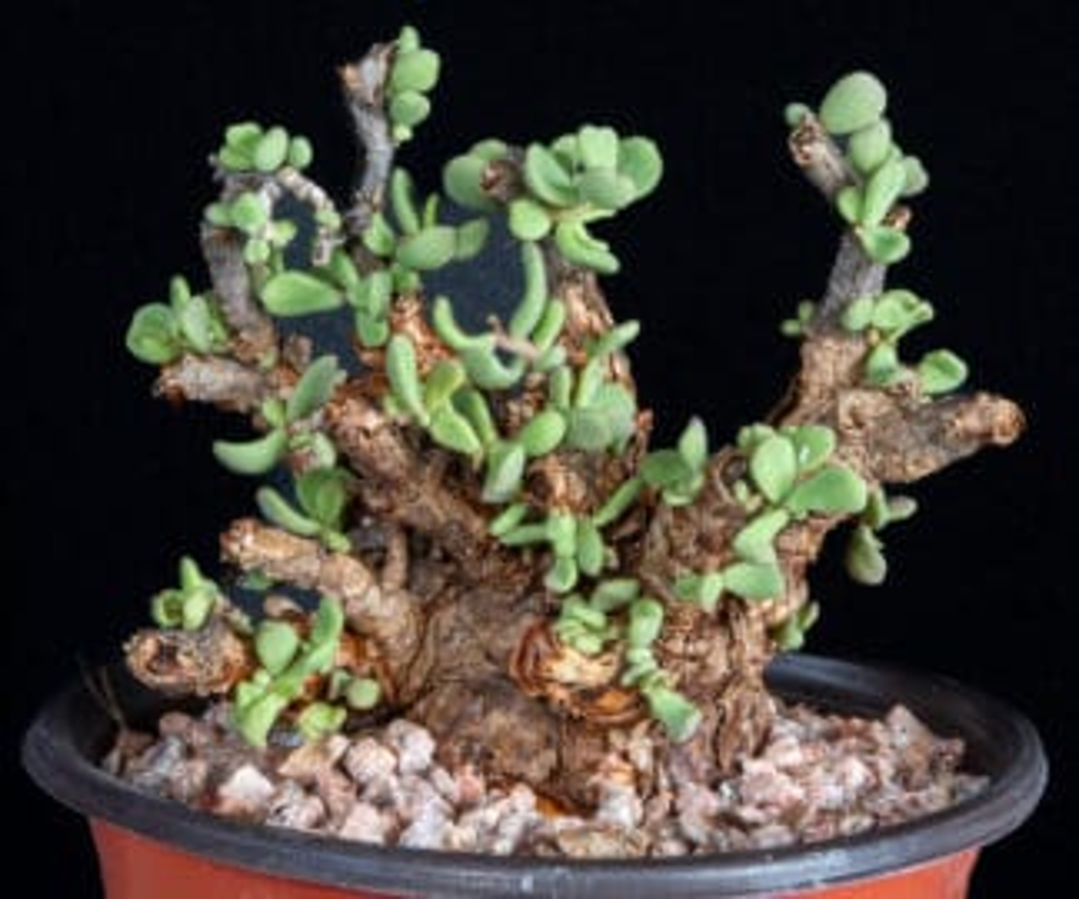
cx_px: 669
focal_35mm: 121
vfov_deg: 13.0
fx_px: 3939
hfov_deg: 15.6
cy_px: 213
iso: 100
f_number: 36
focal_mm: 60
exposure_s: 5
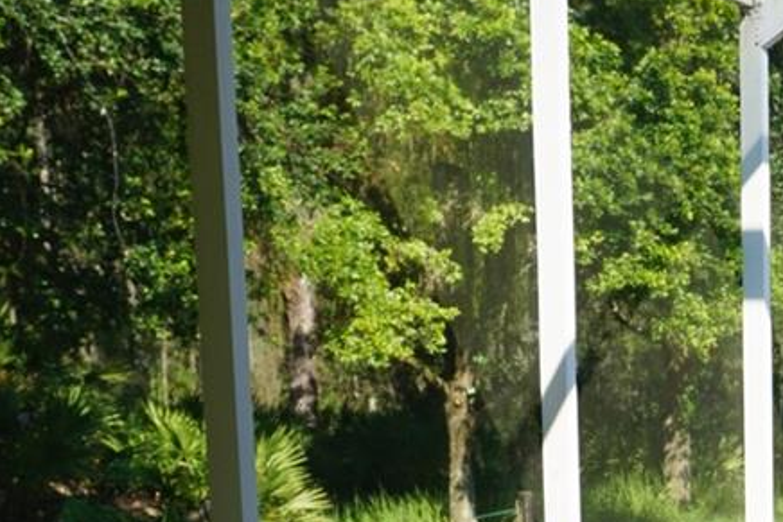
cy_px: 726
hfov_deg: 19.8
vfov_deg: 14.7
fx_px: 1915
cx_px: 1205
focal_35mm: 88
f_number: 8
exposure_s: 1/80
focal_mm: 16
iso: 100
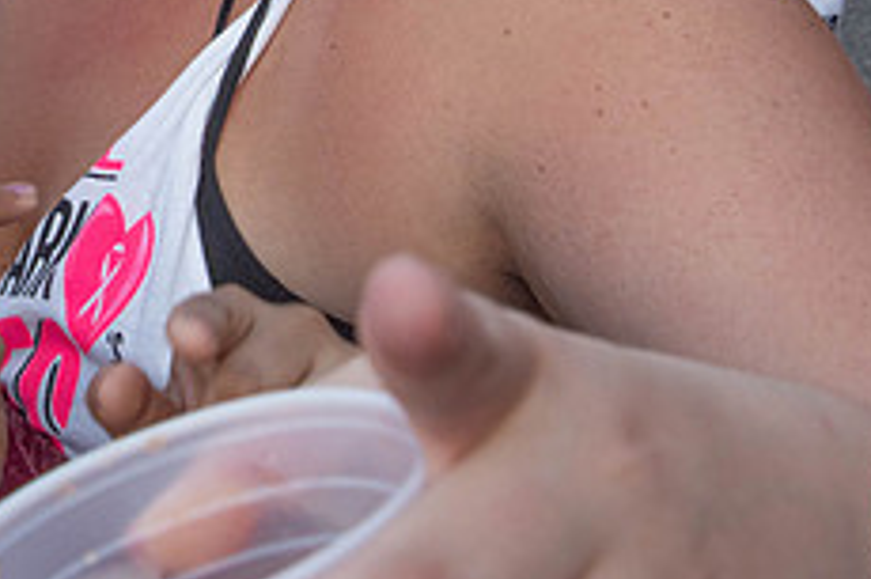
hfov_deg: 19.7
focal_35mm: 101
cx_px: 23
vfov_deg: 13.1
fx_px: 2442
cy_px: -142
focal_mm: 40
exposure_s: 1/250
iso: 1000
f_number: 10
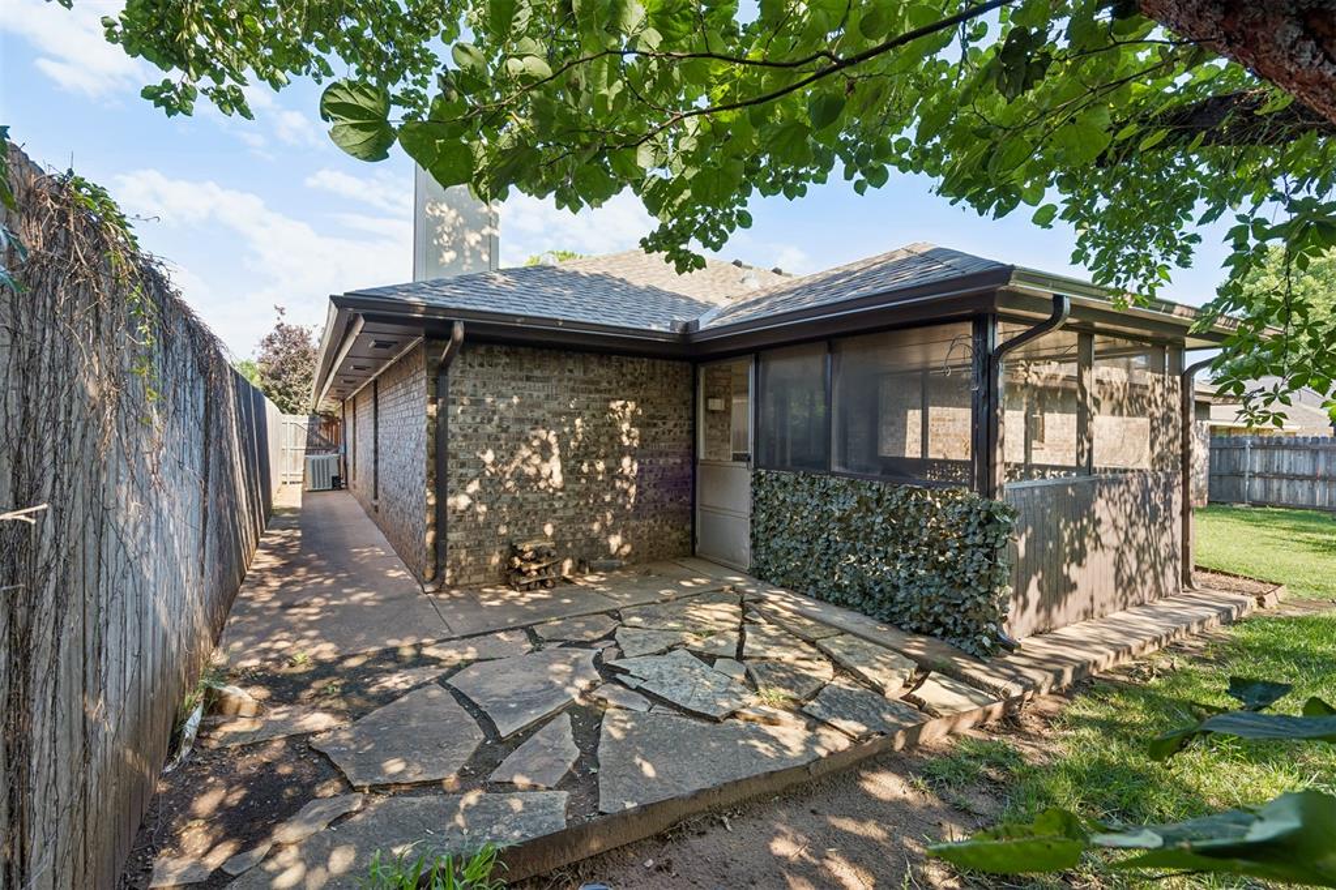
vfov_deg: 73.7
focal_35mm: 16
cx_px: 668
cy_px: 445
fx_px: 594
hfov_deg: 96.7
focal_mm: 16
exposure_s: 1/50
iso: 200
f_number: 8
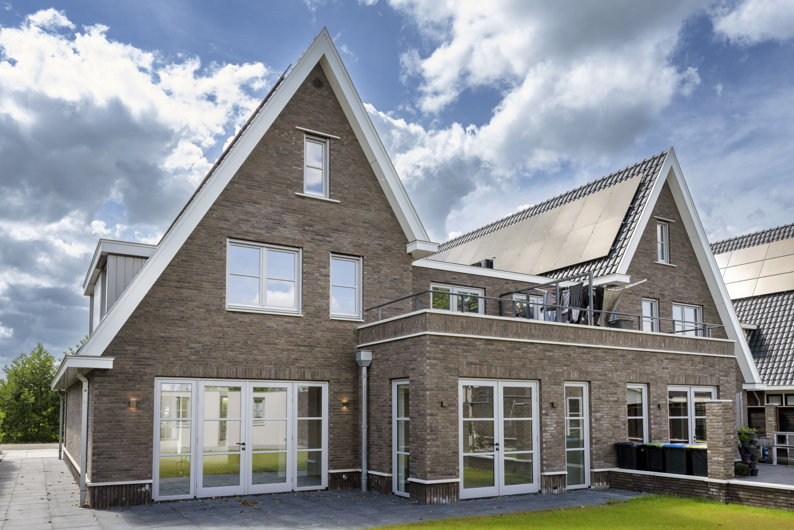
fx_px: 520
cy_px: 266
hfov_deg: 74.7
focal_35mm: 24
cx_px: 404
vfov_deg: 54.0
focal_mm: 20.5
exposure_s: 1/400
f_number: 8
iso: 200
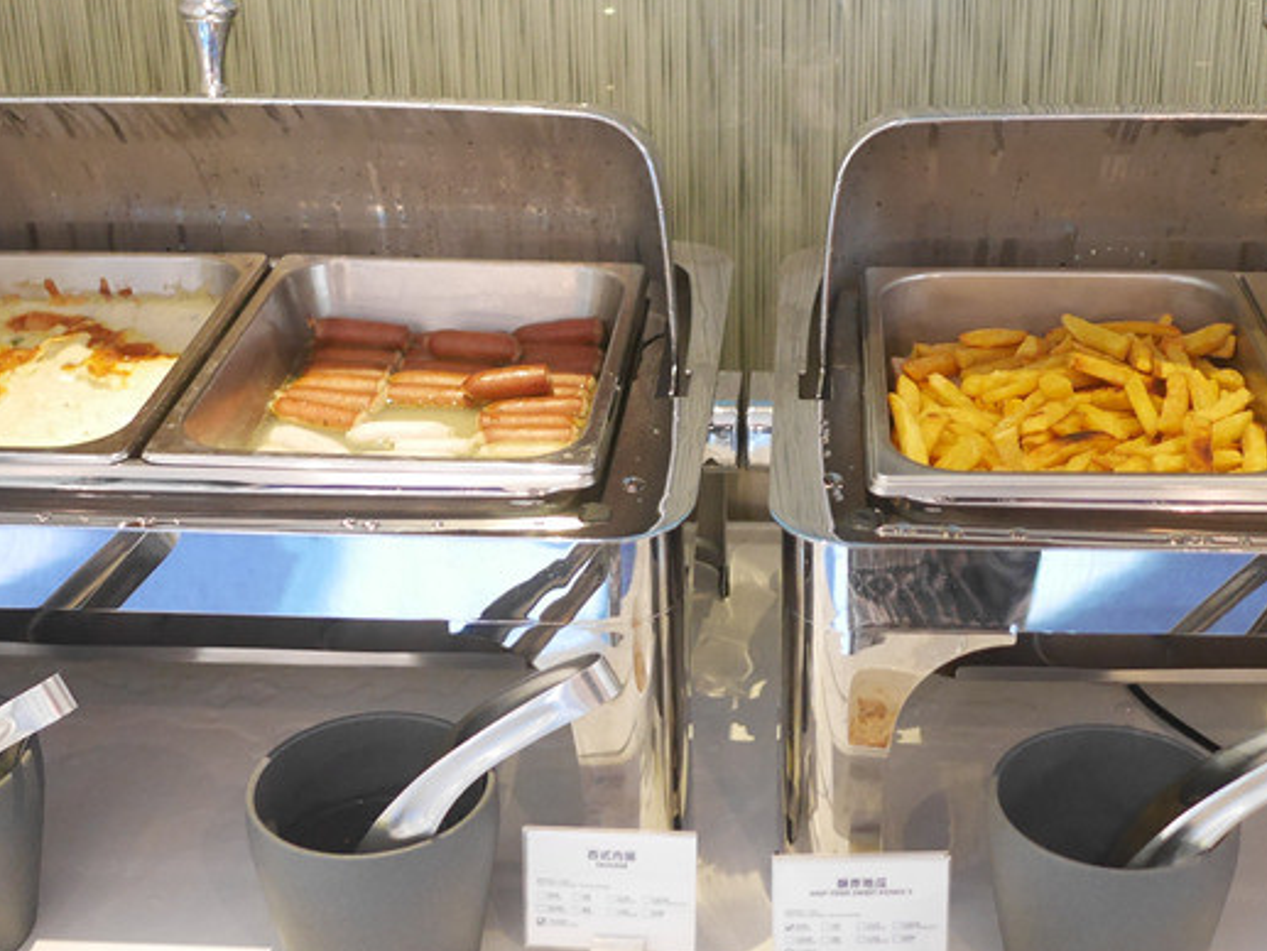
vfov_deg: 25.1
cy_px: 311
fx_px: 2123
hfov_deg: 33.1
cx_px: 765
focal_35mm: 58
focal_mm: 15
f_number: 1.7
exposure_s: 1/60
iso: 1600
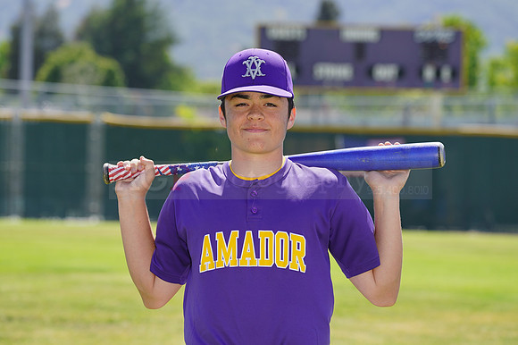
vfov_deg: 7.0
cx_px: 259
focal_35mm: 196
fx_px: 2819
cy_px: 172
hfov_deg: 10.5
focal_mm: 196
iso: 100
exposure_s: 1/250
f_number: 7.1
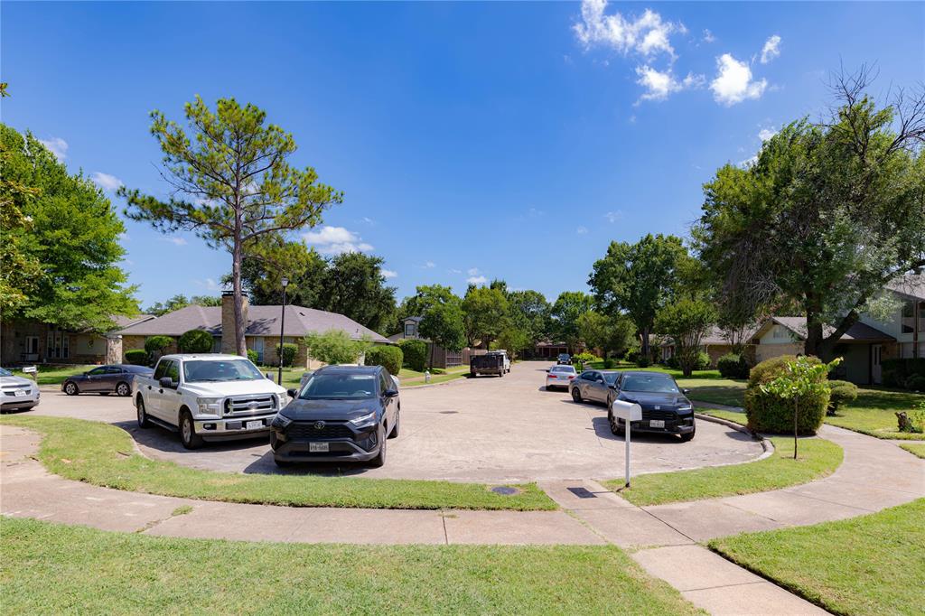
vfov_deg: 64.5
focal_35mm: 19
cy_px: 308
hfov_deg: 86.9
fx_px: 488
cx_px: 462
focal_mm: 19
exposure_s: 1/400
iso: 125
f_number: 5
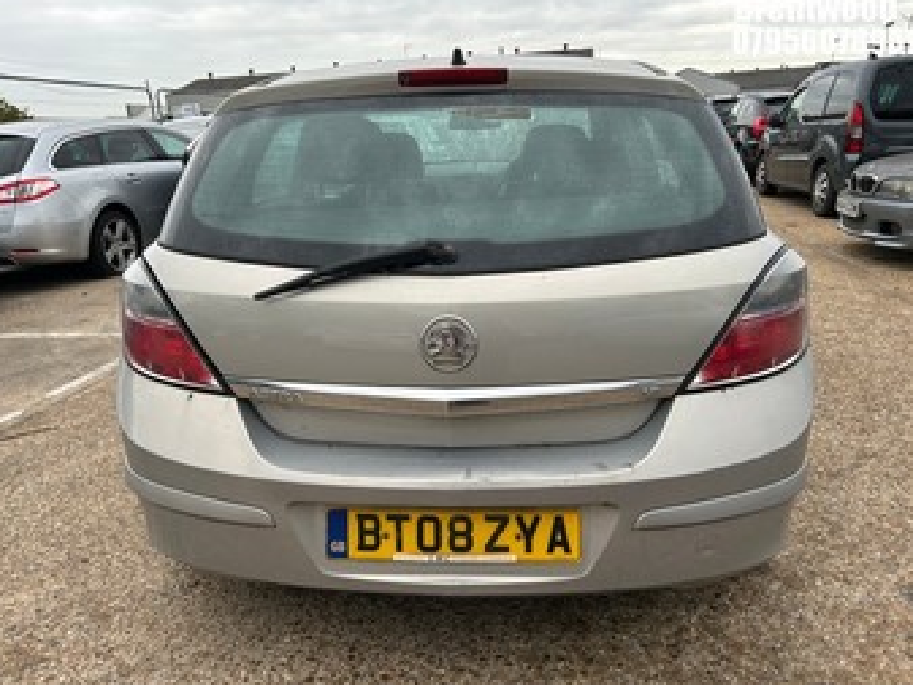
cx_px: 452
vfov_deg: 51.4
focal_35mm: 27
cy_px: 344
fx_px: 712
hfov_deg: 65.3
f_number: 1.5
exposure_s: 1/218
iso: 40
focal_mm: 5.7
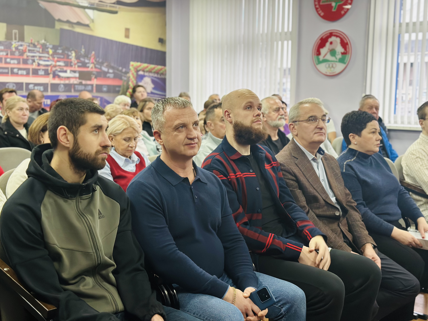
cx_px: 214
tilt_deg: -7.1
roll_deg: -0.2
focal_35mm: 48
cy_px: 160
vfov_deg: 30.3
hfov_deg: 39.7
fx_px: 593
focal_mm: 6.86
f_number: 1.78
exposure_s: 1/50
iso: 320
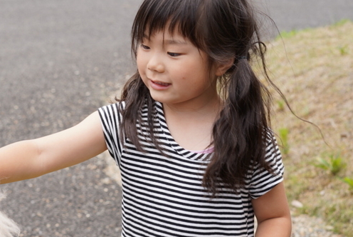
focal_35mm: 133
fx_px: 1306
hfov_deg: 15.2
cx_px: 35
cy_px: 146
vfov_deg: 10.3
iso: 100
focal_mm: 55
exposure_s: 1/160
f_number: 5
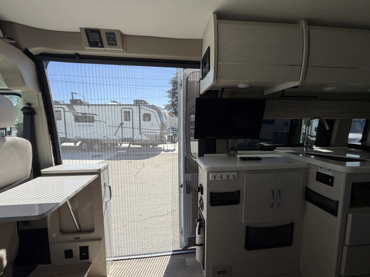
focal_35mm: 14
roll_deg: +1.0
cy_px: 138
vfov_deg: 85.7
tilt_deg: -5.9
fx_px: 150
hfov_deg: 102.1
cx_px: 185
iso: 40
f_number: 2.2
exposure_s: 1/540
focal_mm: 2.22
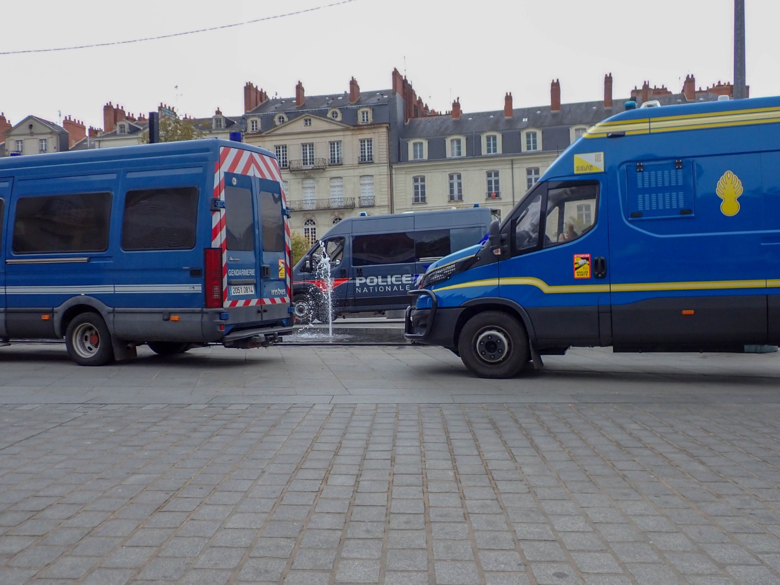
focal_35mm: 36
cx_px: 390
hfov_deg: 51.4
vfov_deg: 39.7
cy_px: 292
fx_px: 811
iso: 200
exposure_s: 1/800
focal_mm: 6.37
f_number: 2.5
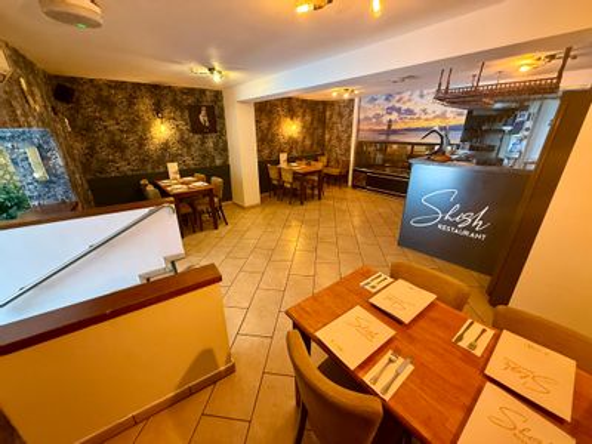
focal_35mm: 14
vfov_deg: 85.7
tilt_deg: -22.4
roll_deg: +1.1
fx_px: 239
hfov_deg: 102.1
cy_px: 222
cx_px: 296
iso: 500
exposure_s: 1/50
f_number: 2.2
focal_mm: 2.22
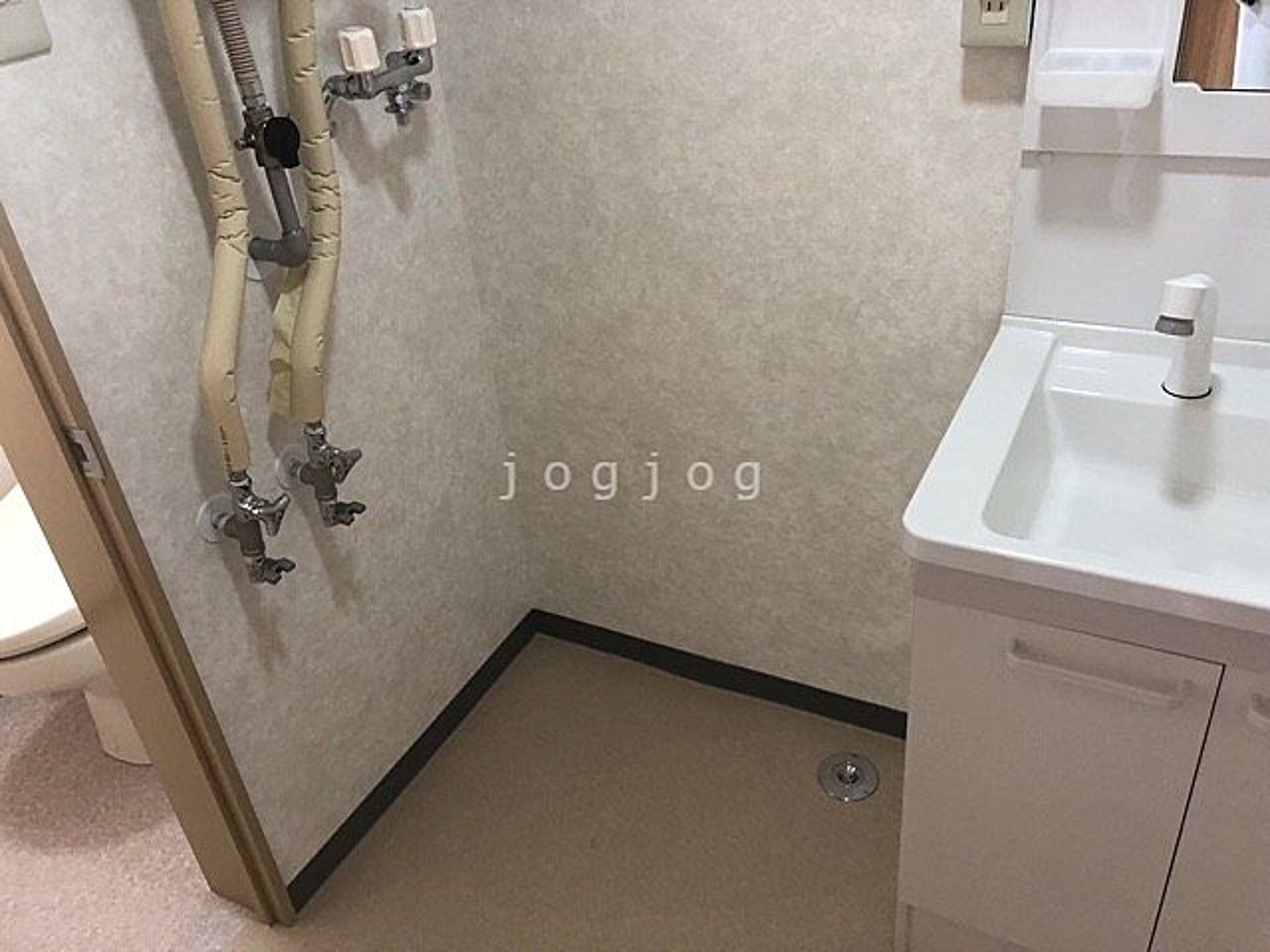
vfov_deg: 49.7
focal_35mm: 28
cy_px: 476
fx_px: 1027
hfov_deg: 63.4
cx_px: 635
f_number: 1.8
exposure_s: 1/25
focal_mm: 4
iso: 32
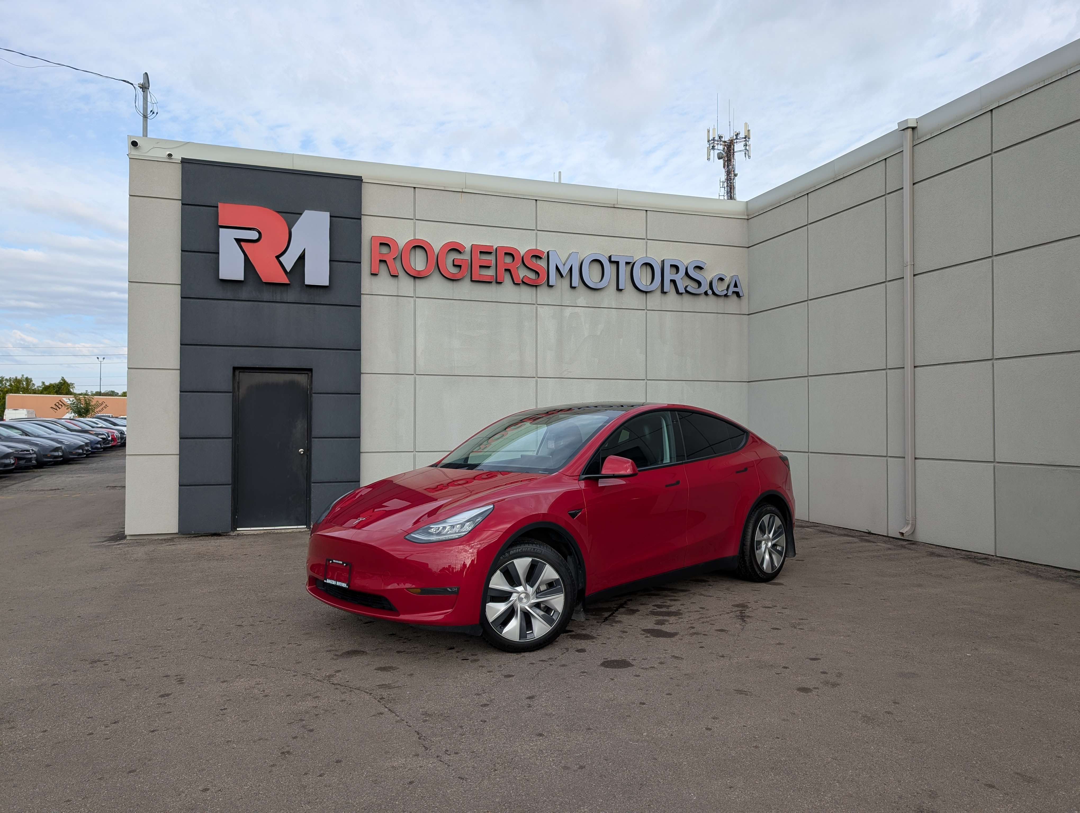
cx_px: 540
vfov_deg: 56.9
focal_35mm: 24
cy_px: 406
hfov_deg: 71.5
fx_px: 750
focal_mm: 6.9
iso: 23
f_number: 1.68
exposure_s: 1/635
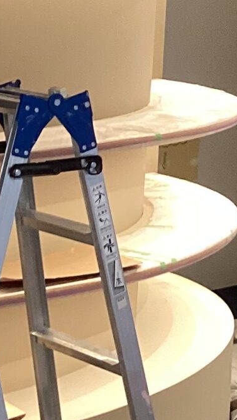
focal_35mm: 129
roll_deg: -2.9
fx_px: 1441
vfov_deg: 15.5
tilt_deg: +3.8
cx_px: 426
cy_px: -176
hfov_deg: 9.0
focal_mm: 3.3
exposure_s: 1/50
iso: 160
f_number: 2.4
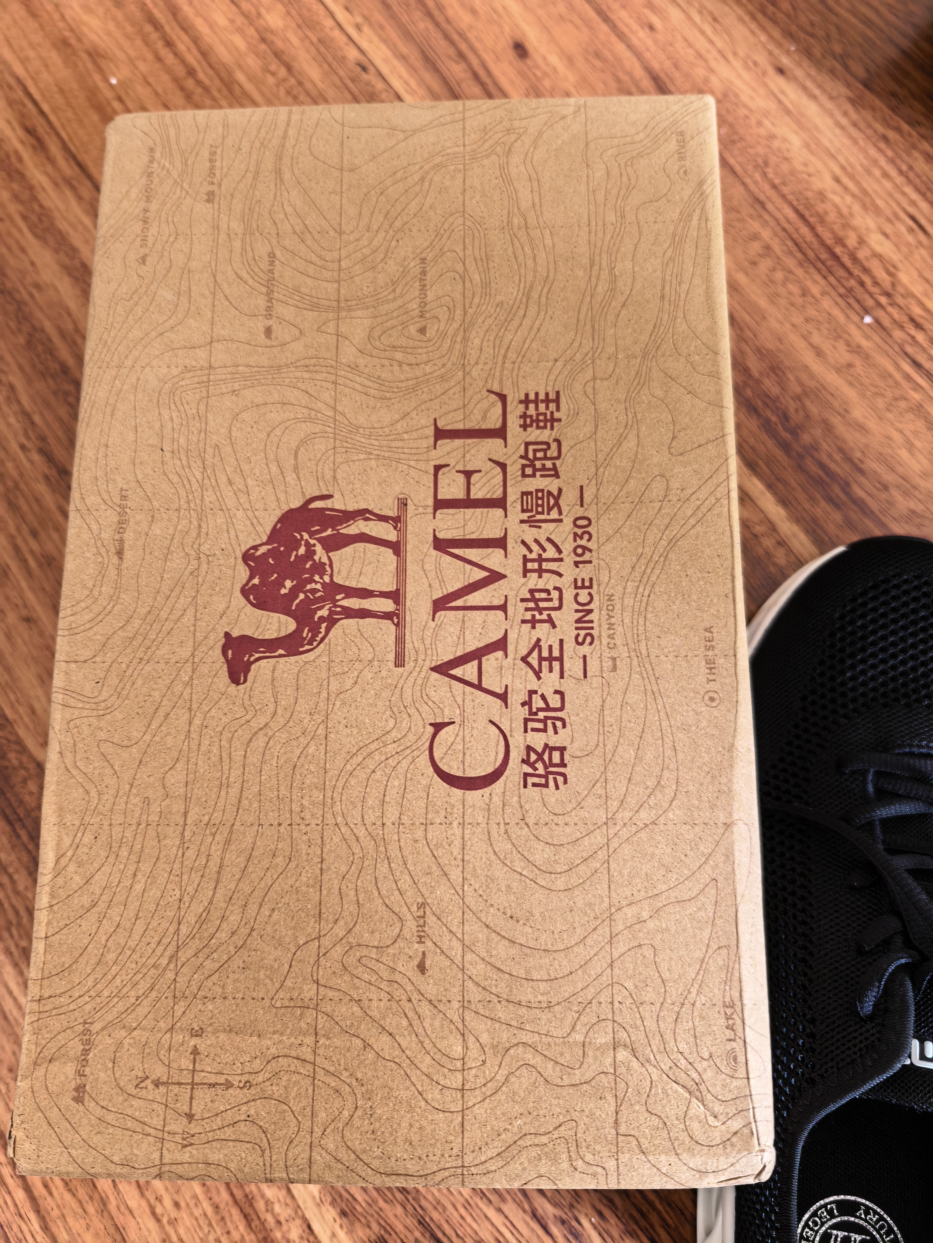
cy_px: 622
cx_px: 466
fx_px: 862
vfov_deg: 71.6
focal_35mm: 24
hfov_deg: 56.8
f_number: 1.4
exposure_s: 1/33.3
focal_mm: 6.98
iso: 500
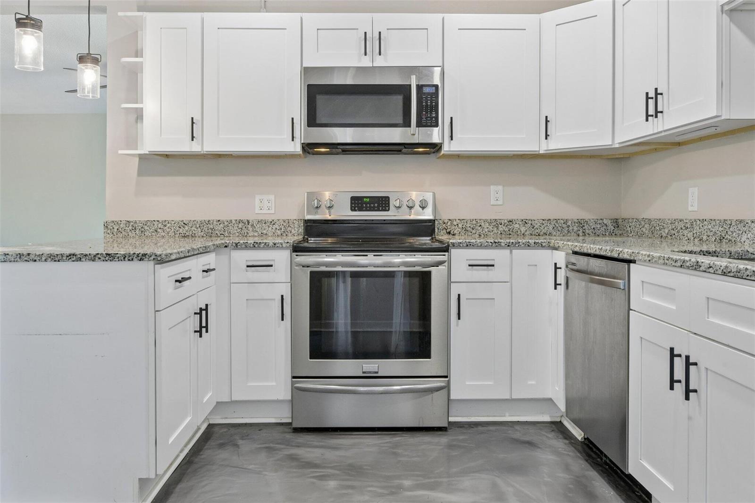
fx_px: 545
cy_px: 252
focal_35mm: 26
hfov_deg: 69.4
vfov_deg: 49.5
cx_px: 378
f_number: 11
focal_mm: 26
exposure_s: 1/15
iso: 400
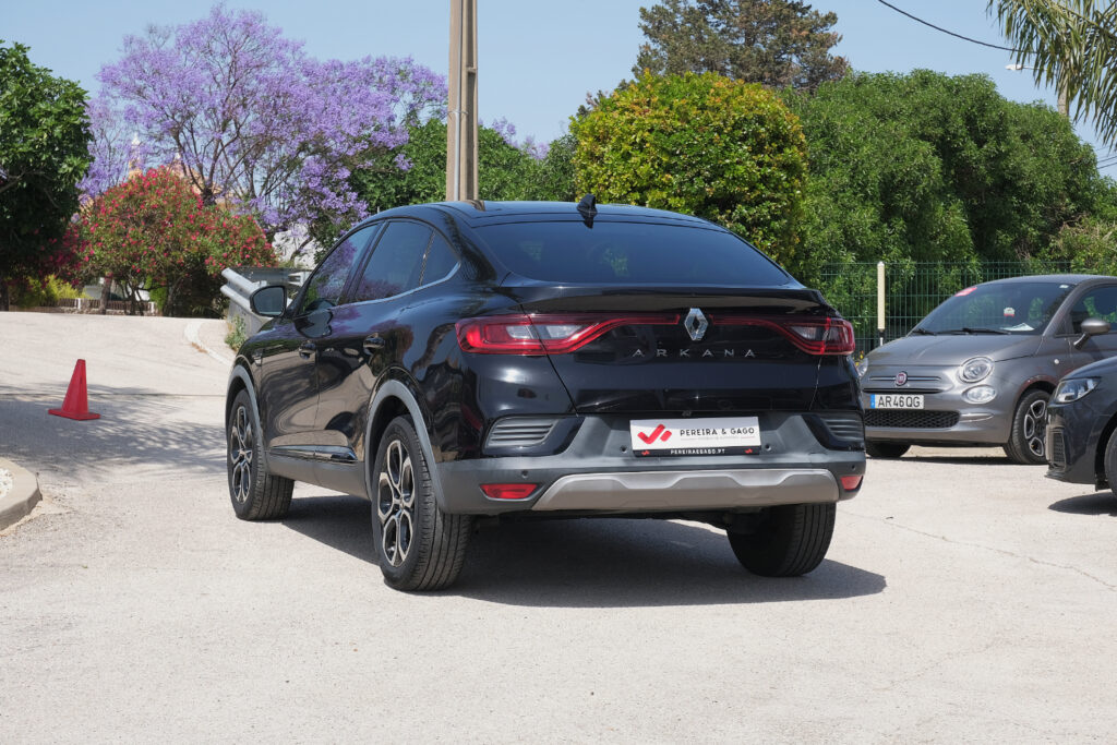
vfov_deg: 20.3
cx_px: 558
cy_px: 372
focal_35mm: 67
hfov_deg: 30.1
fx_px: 2079
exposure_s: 1/180
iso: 160
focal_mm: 44.5
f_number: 9
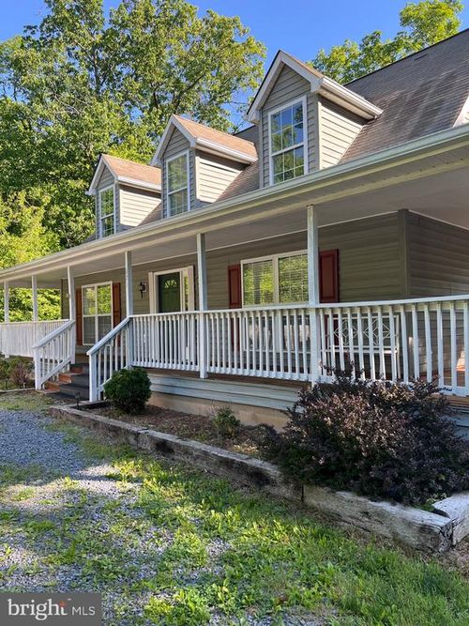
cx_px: 234
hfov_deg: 53.0
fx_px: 470
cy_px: 313
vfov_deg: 67.3
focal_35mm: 26
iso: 50
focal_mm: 5.7
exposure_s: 1/516
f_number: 1.5
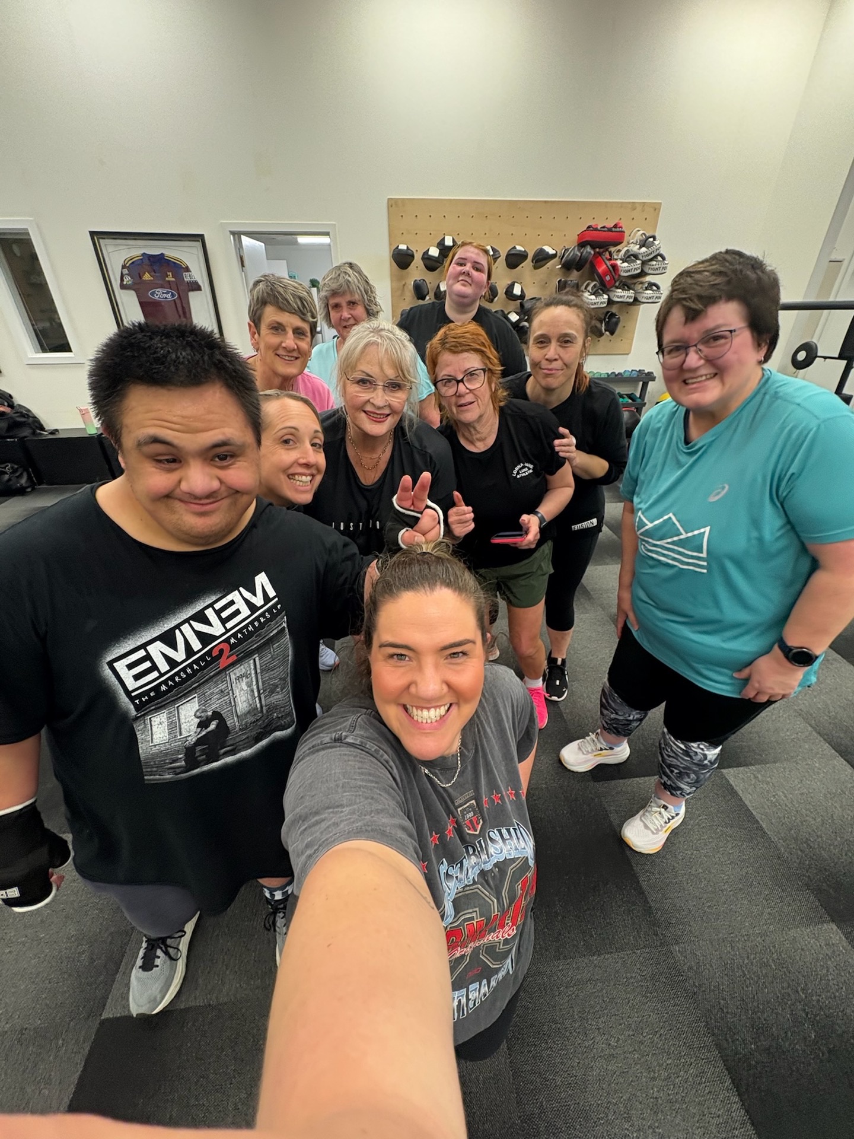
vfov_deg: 102.1
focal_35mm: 14
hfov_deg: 85.7
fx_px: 461
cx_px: 427
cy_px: 570
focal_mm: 2.22
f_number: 2.2
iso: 160
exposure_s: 1/50
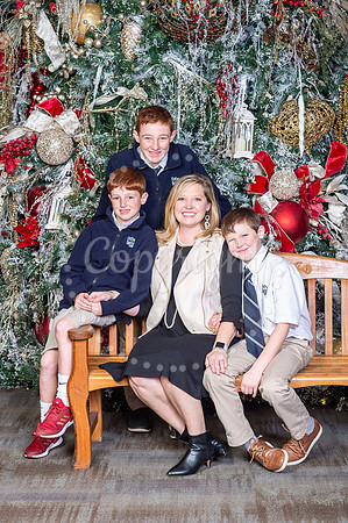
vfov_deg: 23.9
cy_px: 262
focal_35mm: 85
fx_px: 1235
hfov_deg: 16.0
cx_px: 174
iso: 400
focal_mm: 85
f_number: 8
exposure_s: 1/125
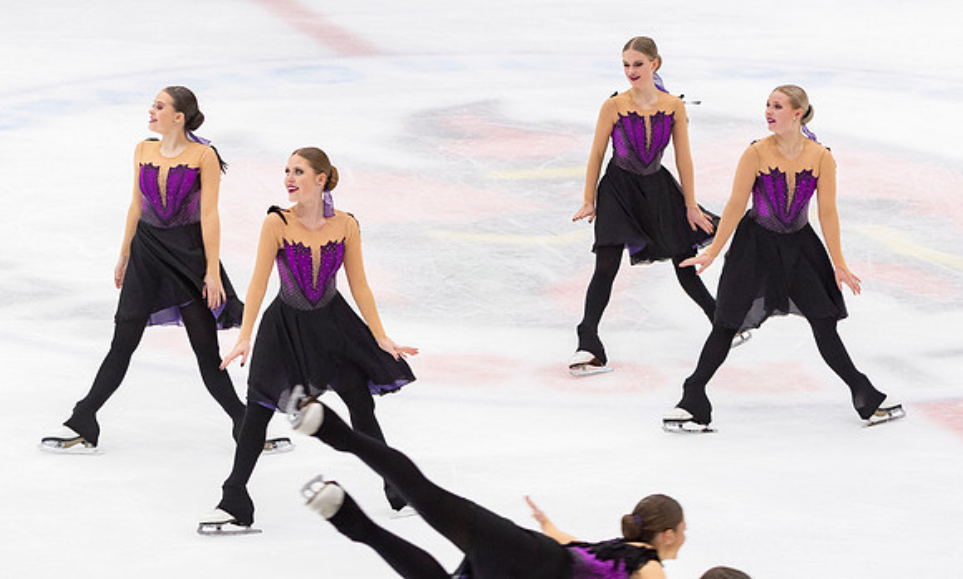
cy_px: 293
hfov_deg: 12.1
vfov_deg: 7.3
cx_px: 332
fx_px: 4527
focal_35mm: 174
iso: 800
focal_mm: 78
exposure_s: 1/250
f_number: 3.5
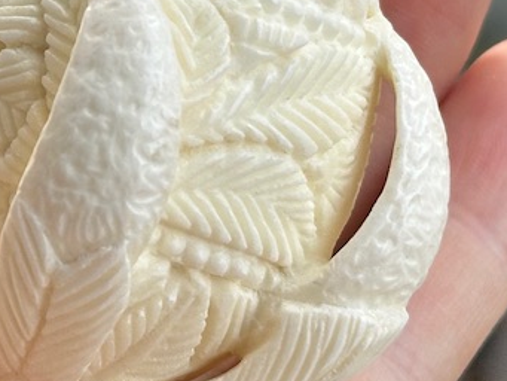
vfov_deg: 8.2
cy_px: -37
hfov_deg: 10.8
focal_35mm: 180
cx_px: -123
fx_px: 2637
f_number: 1.78
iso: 64
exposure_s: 1/292
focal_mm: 6.86
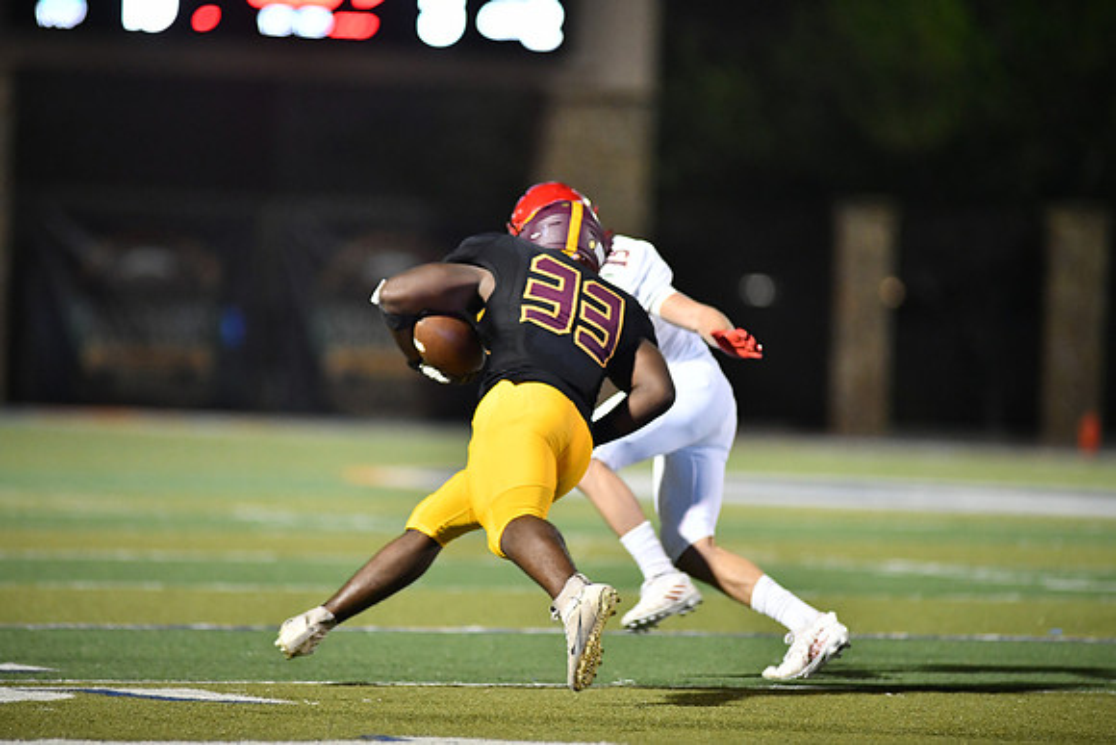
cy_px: 372
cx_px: 558
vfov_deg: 4.6
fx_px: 9302
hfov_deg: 6.9
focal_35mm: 300
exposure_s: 1/1000
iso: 4500
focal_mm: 300
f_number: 2.8
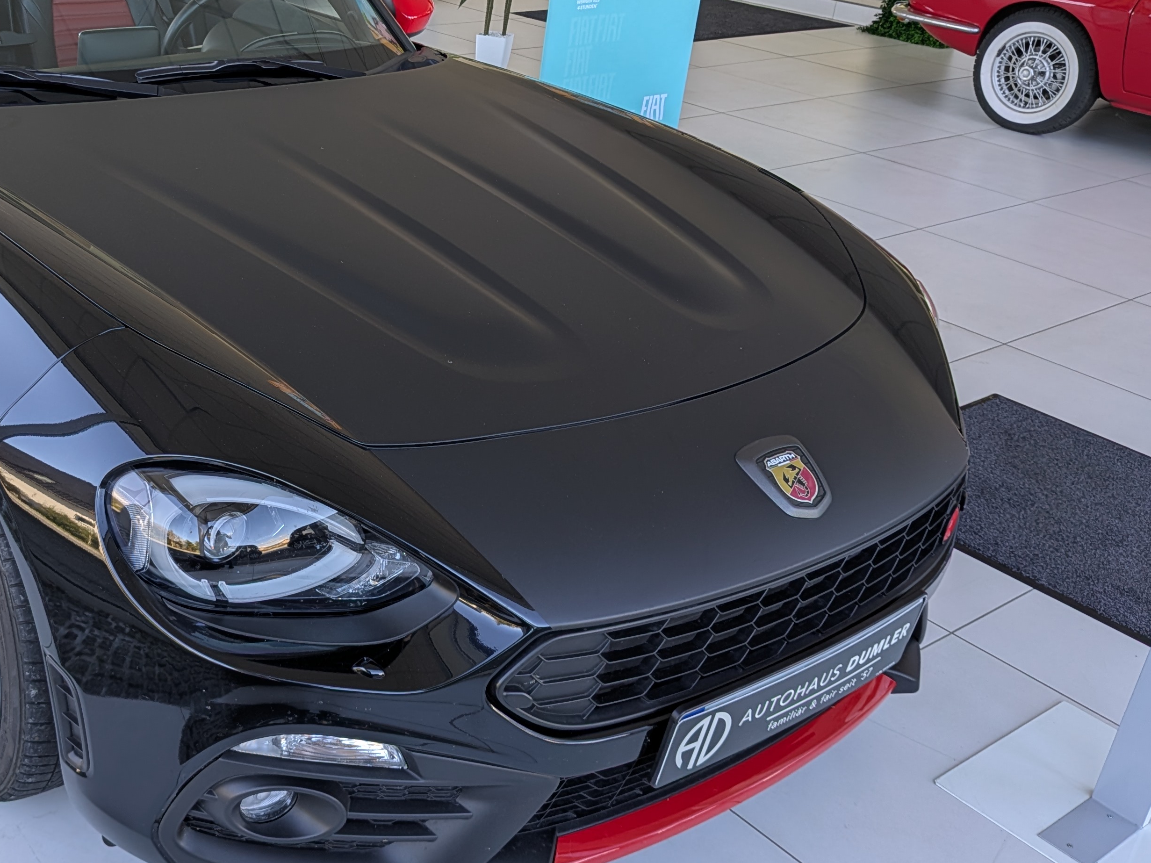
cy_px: 362
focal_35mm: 39
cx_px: 330
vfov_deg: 36.7
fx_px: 1297
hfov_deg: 46.6
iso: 37
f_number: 1.7
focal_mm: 4.53
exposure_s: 1/135
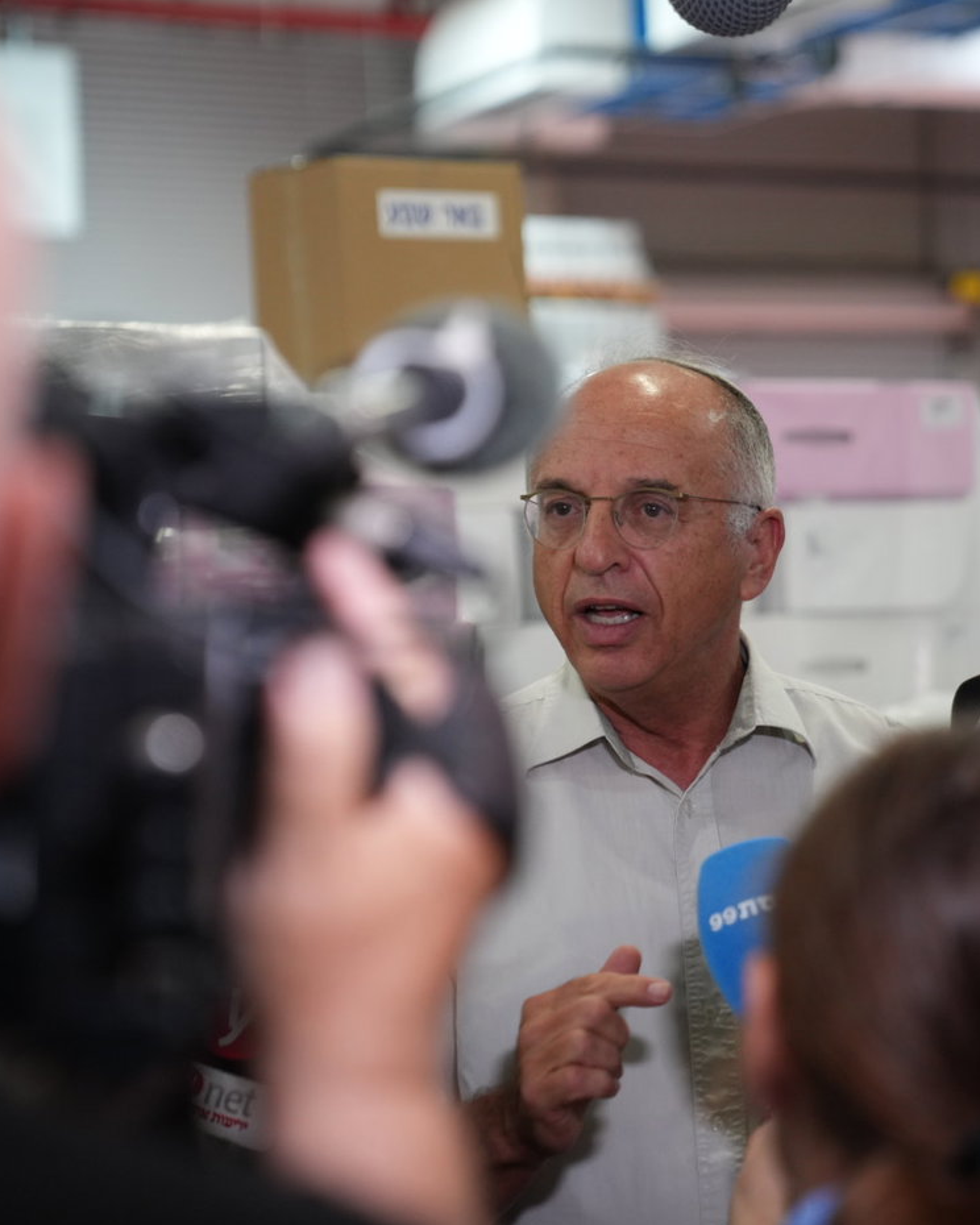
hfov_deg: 15.5
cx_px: 641
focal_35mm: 99
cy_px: 614
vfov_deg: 19.4
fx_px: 3589
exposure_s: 1/160
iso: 1600
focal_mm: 70
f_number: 2.8
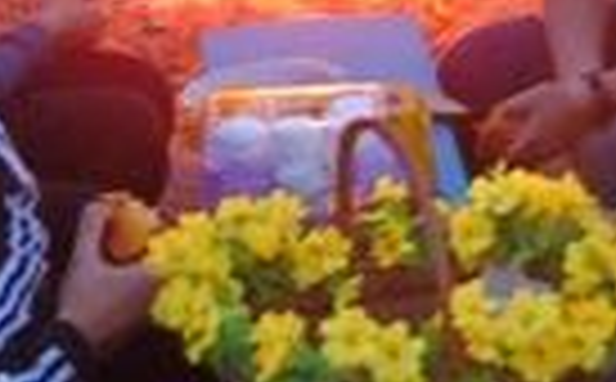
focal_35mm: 155
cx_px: 328
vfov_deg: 8.0
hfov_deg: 13.5
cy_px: -422
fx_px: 2597
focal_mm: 4.4
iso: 500
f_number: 3.4
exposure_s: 1/4
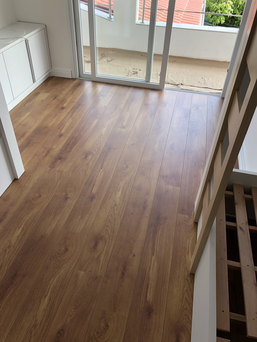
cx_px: 128
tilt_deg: -39.2
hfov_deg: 49.7
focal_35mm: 28
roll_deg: -4.1
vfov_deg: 63.4
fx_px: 277
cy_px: 171
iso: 25
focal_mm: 4
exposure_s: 1/120
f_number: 1.8
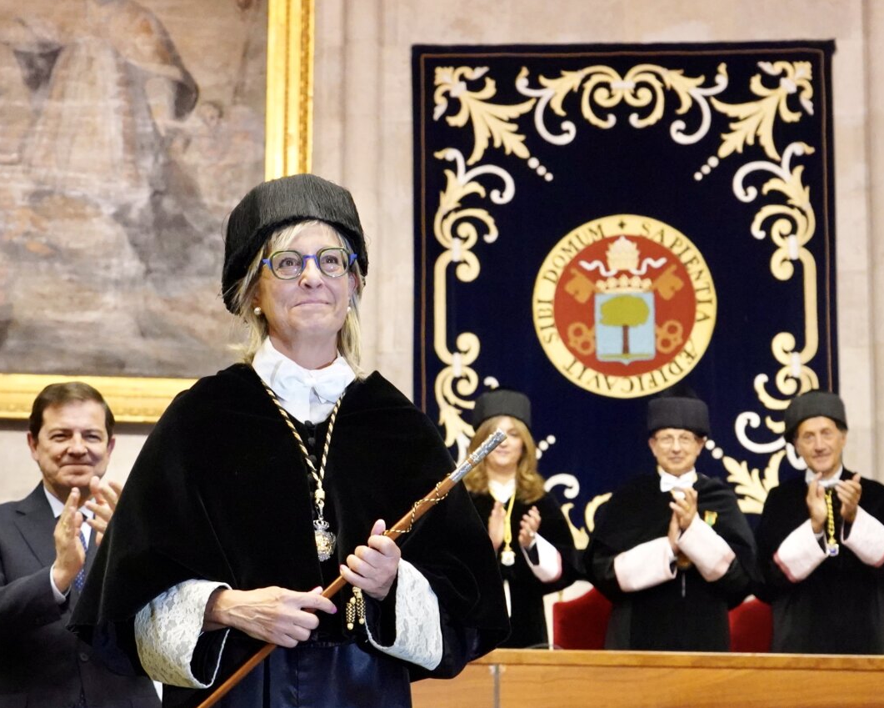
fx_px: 2695
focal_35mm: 103
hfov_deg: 18.6
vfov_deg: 15.0
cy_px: 355
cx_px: 355
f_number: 5.6
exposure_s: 1/200
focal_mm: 61
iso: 12800
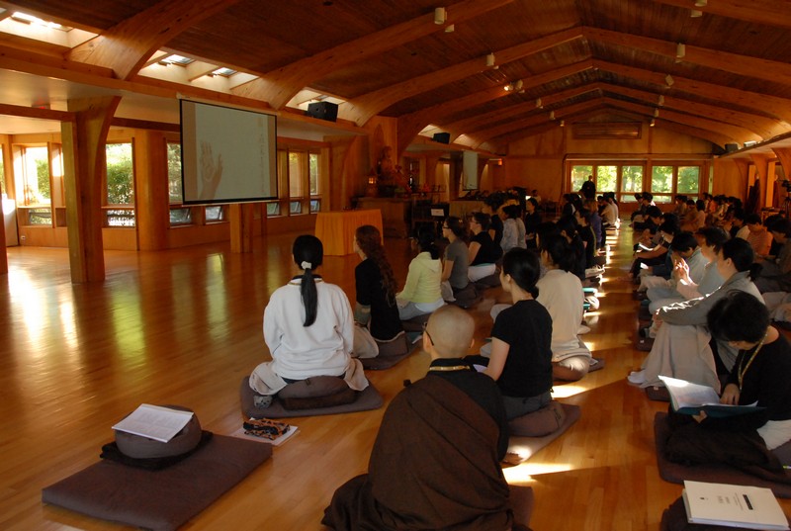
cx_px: 396
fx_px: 594
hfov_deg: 67.3
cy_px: 266
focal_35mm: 27
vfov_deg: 48.1
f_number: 5.6
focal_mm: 18
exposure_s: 1/80
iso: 1000
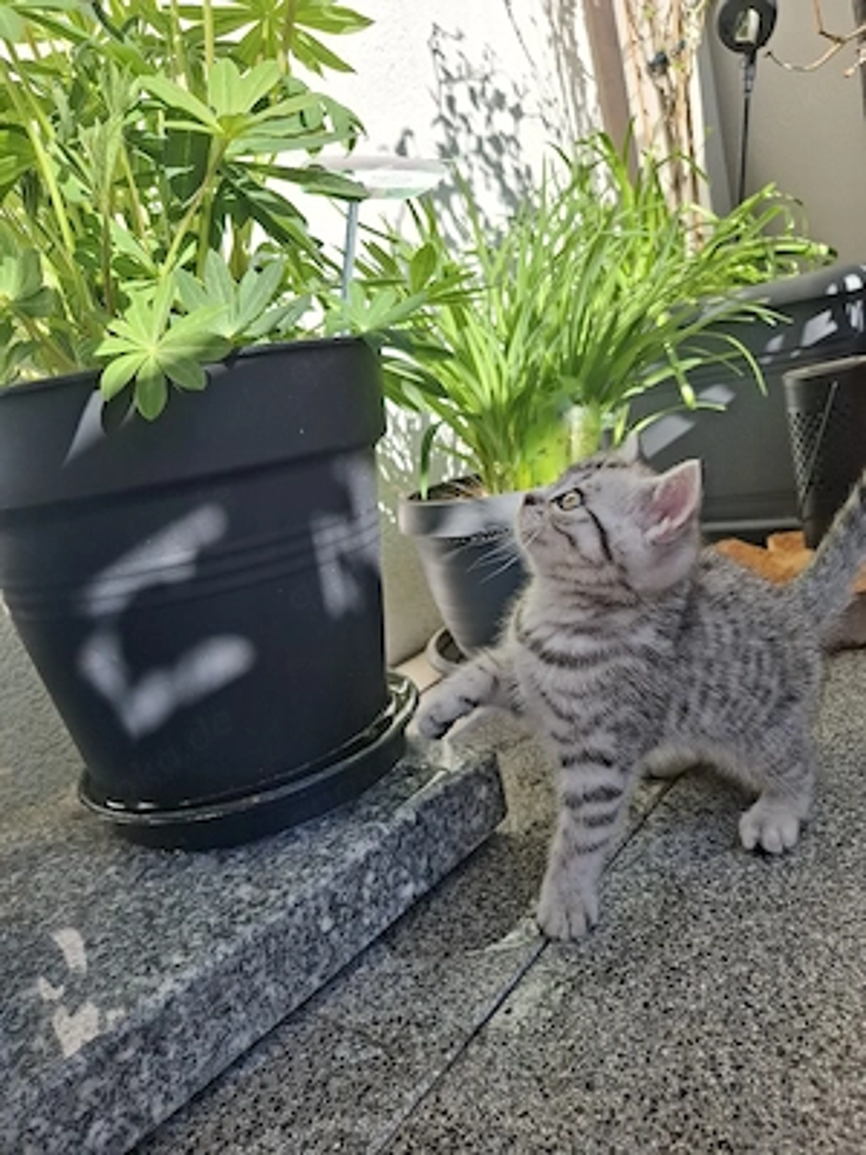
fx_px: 767
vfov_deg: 73.9
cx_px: 433
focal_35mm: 23
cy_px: 578
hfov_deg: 58.9
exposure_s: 1/833
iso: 50
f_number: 1.8
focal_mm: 5.54
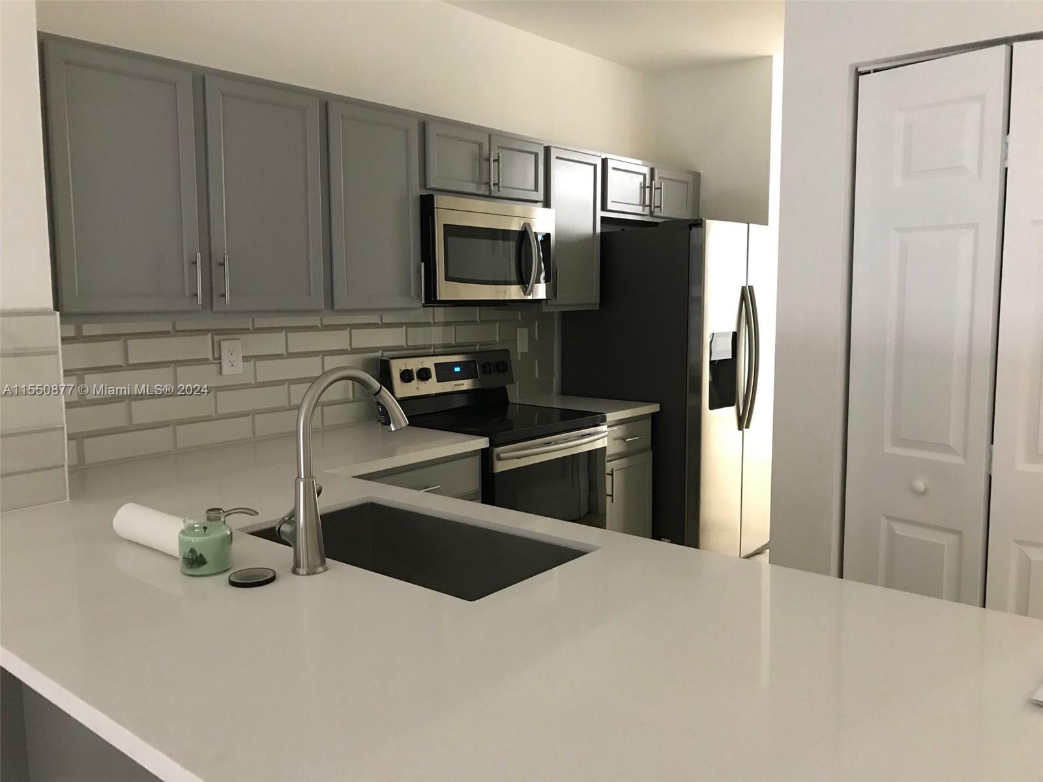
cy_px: 391
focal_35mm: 28
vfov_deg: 49.7
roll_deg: +0.6
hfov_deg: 63.4
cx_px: 522
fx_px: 844
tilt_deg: -6.7
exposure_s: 1/11
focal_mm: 3.99
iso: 100
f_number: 1.8
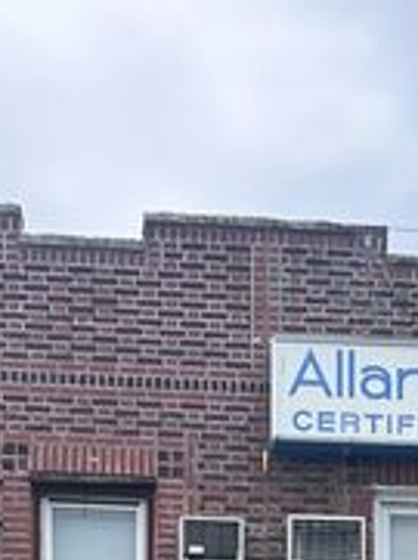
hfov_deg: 15.3
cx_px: 285
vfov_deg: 17.2
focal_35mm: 96
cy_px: 970
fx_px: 1551
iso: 50
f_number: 1.5
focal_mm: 5.7
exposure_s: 1/2008
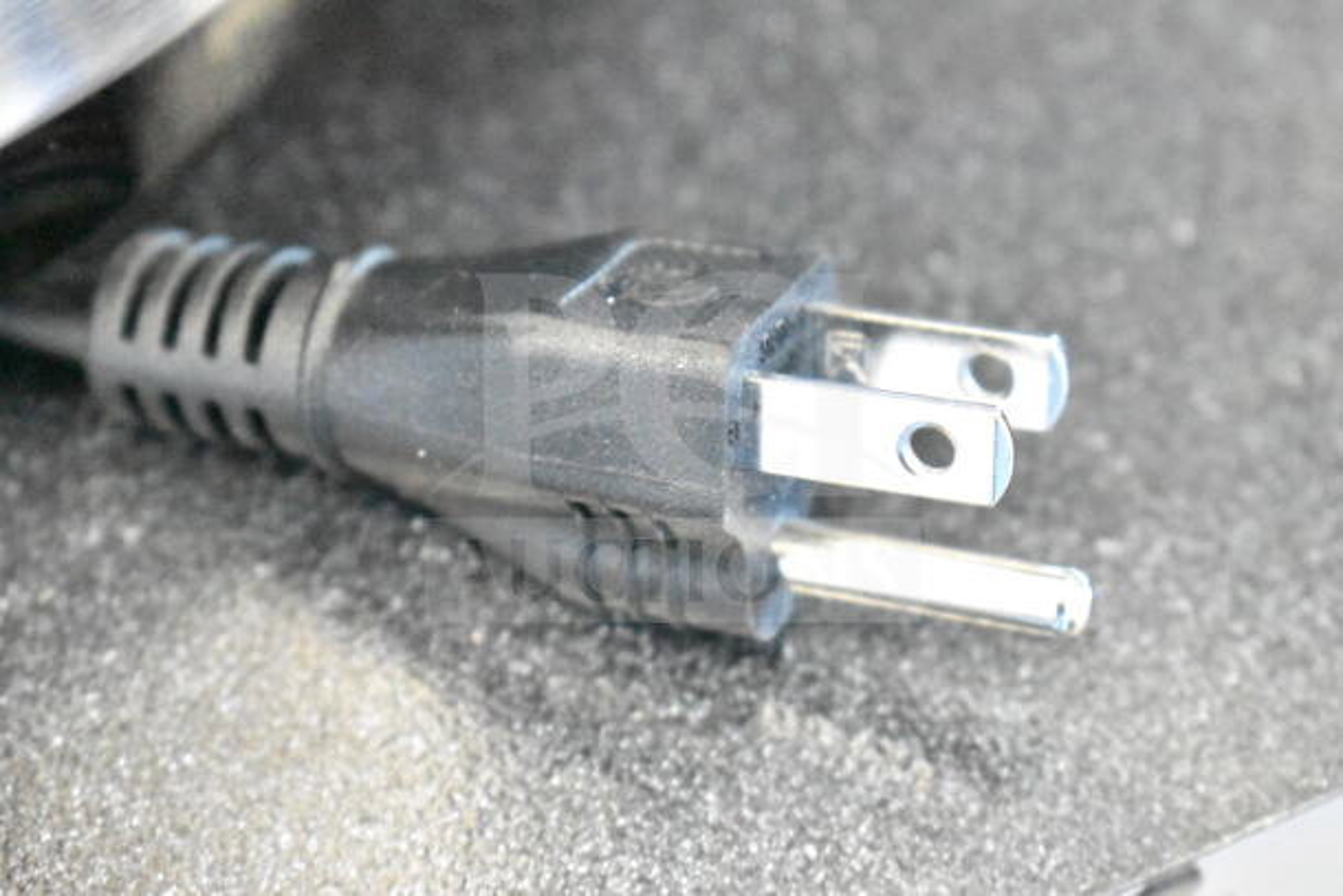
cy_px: 448
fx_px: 3078
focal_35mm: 82
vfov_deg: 16.6
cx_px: 672
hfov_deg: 24.6
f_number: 5.6
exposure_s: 1/80
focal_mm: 55
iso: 25600
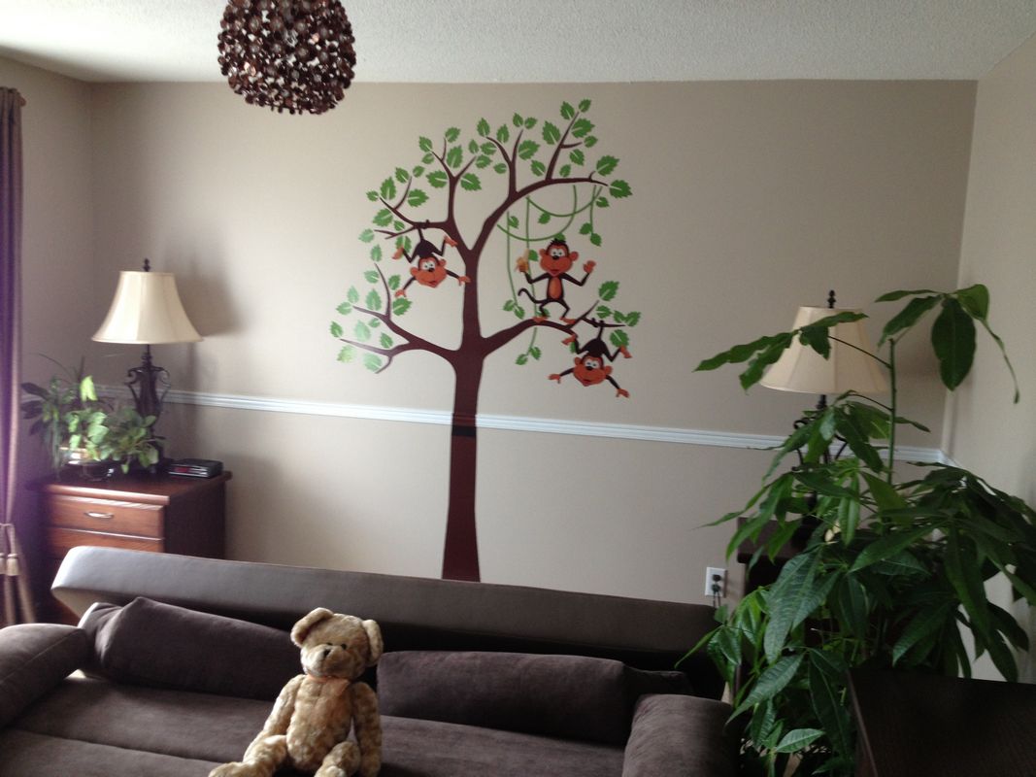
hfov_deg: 52.6
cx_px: 518
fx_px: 1047
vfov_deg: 40.7
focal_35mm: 35
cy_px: 388
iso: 80
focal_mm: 4.28
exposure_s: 1/20
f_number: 2.4
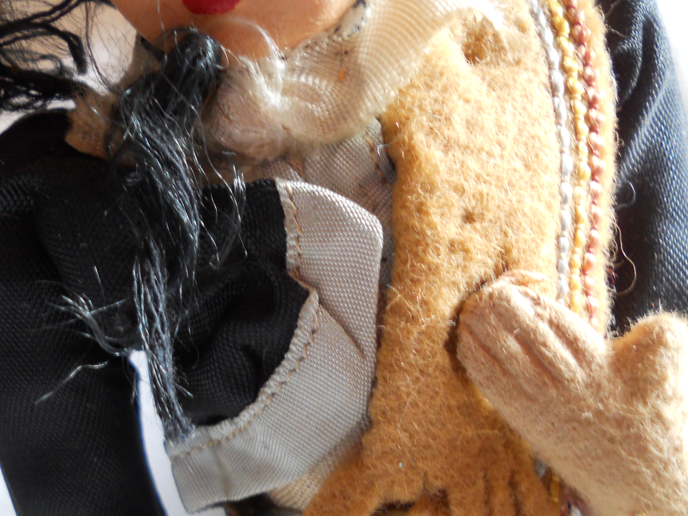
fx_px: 974
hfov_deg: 38.9
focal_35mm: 49
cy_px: 363
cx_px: 313
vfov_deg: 29.4
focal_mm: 5.8
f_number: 3.5
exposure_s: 1/30
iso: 160
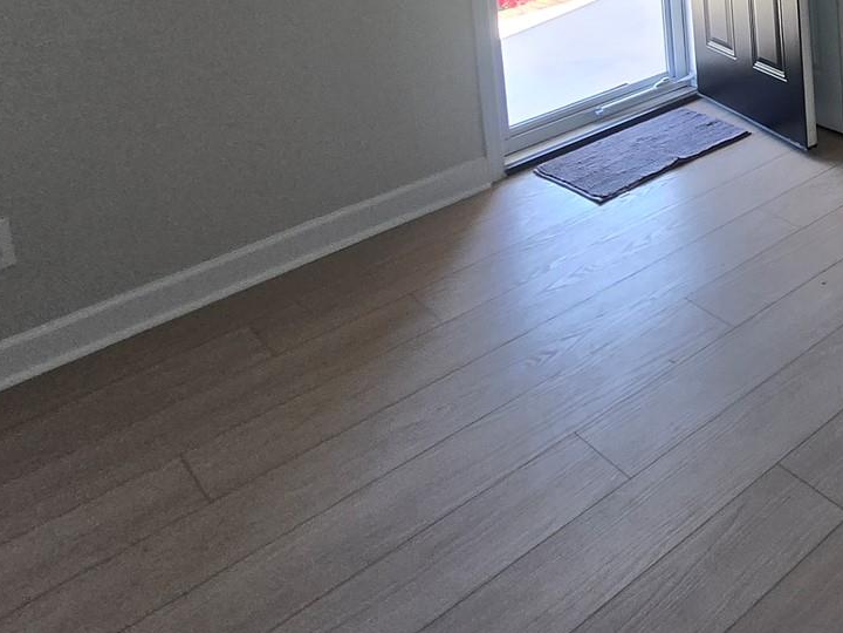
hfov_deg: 36.3
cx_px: 1053
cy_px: -206
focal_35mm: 37
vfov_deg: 30.1
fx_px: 901
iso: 64
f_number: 2.2
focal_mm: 1.7
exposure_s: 1/60
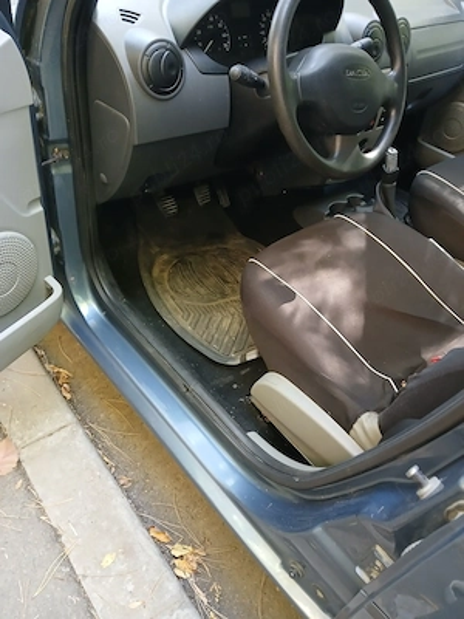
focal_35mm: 26
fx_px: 465
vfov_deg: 67.3
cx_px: 232
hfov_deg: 53.1
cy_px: 310
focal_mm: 3.98
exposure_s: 1/33
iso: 200
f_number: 1.8
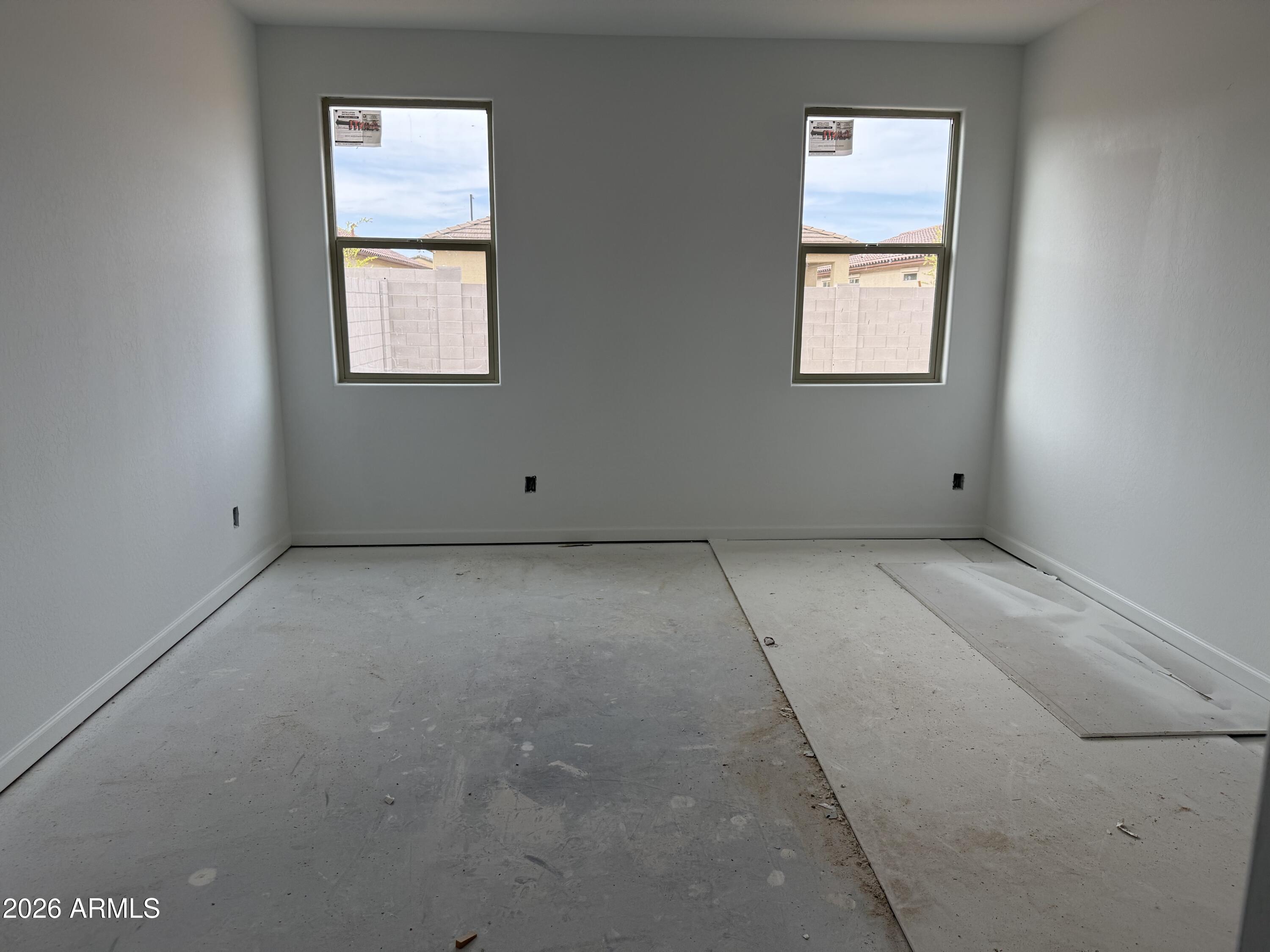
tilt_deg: -10.0
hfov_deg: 71.6
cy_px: 476
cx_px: 635
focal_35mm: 24
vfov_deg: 56.8
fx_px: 881
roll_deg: -0.8
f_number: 1.78
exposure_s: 1/535
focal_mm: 6.76
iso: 100
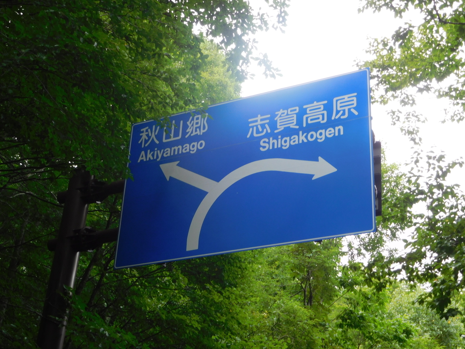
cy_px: 174
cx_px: 232
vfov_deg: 26.6
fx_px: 739
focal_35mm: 55
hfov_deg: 34.9
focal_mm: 9.8
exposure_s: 1/160
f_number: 4.2
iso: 125
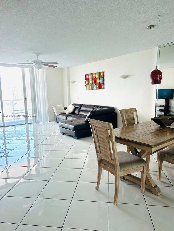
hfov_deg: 53.1
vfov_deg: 67.3
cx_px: 87
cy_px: 116
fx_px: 174
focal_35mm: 26
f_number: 1.5
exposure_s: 1/159
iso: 40
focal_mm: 5.7
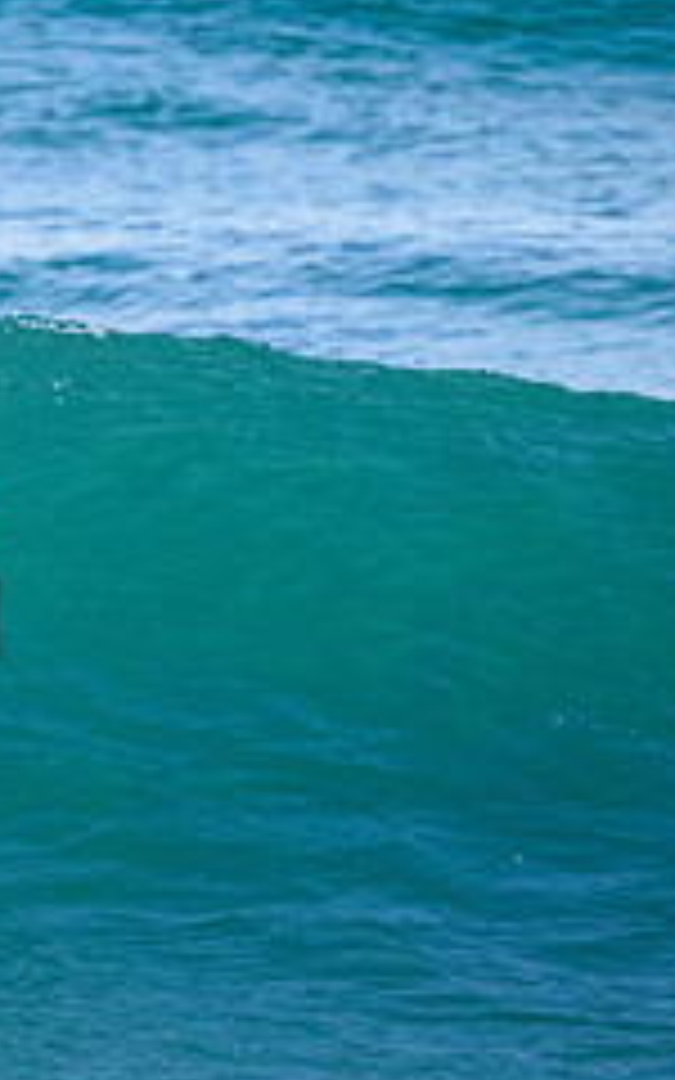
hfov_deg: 0.8
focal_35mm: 1550
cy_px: 556
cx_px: -477
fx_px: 45622
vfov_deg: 1.4
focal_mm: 630
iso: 4000
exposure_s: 1/2000
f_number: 11
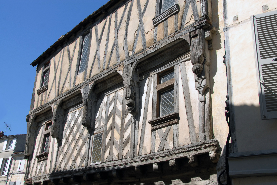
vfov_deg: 33.1
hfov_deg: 47.9
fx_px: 312
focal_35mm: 40
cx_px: 138
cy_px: 92
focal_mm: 27
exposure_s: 1/350
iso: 250
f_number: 10
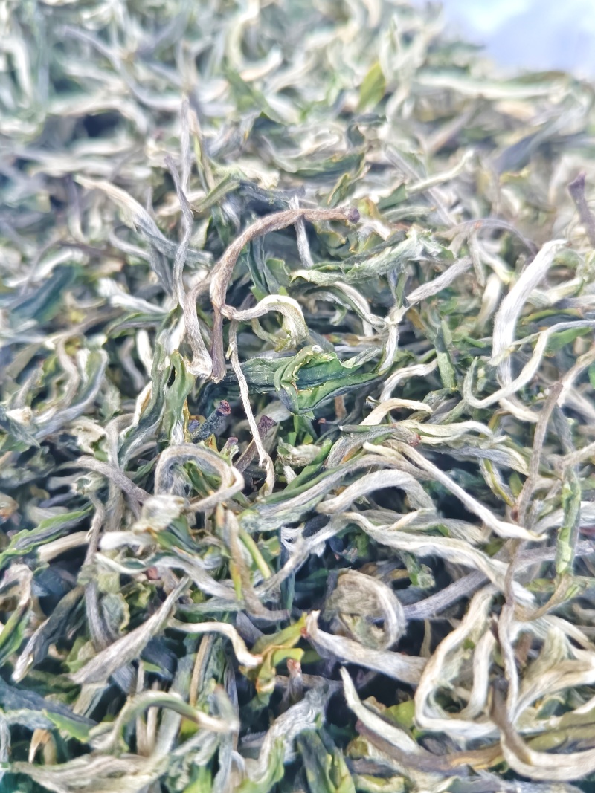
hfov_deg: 51.3
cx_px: 298
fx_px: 619
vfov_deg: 65.3
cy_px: 396
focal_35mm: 27
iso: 267
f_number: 1.9
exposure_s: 1/50
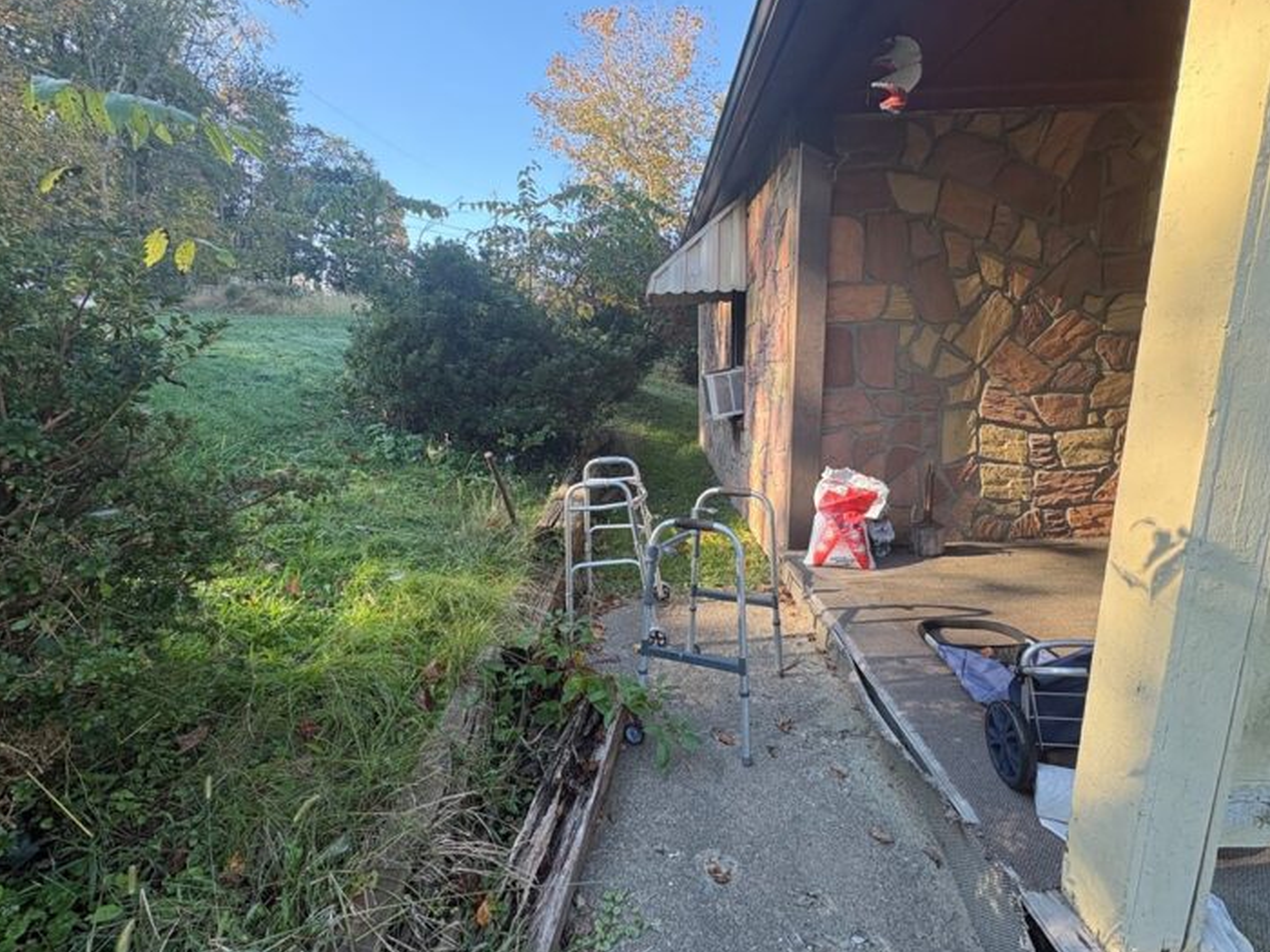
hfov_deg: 94.5
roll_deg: +2.3
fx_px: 587
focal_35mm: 16
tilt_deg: -11.2
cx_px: 633
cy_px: 491
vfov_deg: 78.1
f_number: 2.2
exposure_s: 1/126
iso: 64
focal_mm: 2.22
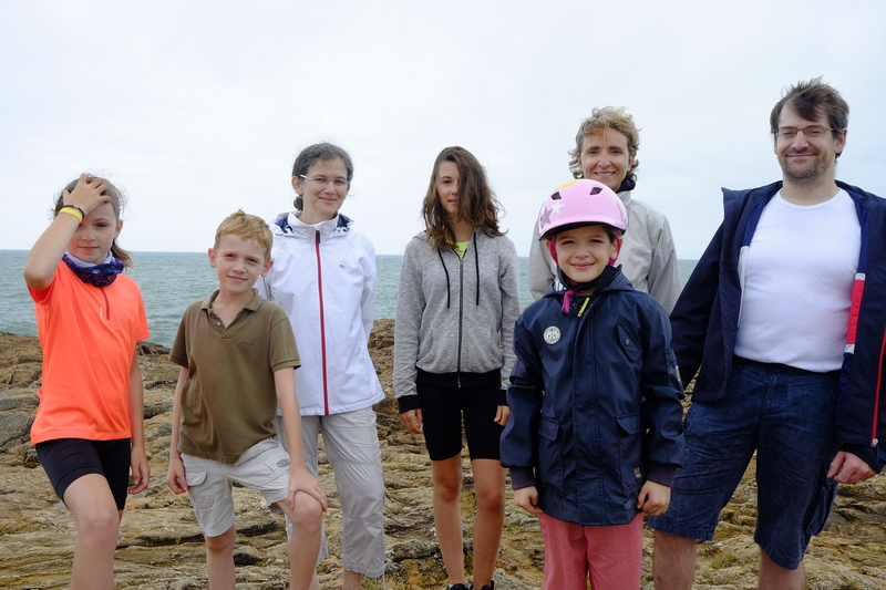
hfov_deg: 54.4
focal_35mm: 35
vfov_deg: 37.8
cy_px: 295
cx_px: 443
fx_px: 861
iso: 400
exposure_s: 1/100
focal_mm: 23
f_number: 8
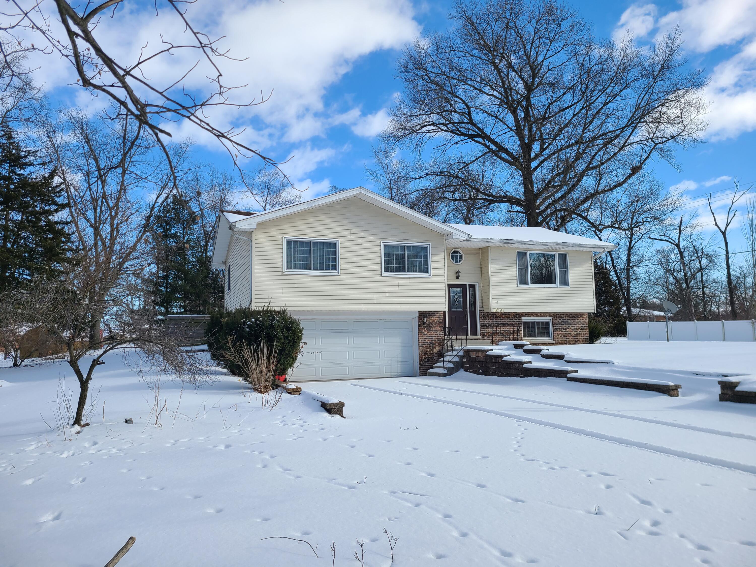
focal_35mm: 26
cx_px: 378
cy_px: 284
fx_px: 568
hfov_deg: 67.3
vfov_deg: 53.1
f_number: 1.8
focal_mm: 5.4
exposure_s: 1/1936
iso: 40
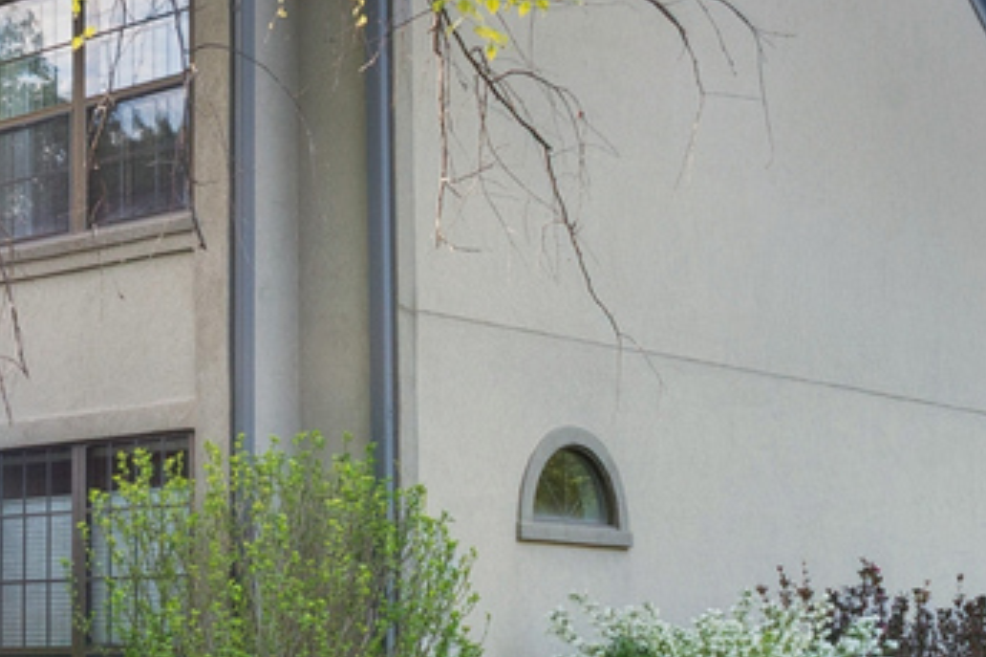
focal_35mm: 80
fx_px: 2190
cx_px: -97
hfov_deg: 23.8
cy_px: 528
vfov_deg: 16.9
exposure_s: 1/40
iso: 400
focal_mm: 17
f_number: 11
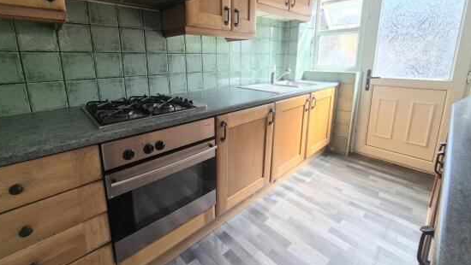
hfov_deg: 102.9
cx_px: 224
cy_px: 100
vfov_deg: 69.6
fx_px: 187
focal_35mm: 15
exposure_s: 1/100
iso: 64
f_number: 2.2
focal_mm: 2.2
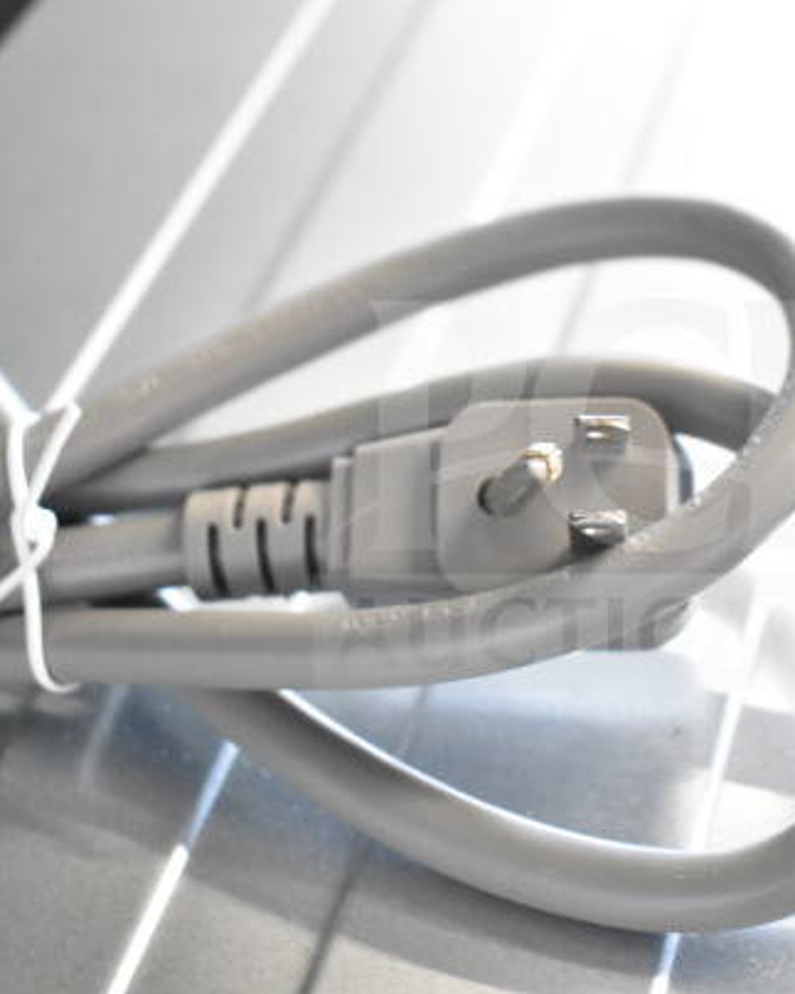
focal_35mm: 68
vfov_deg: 27.9
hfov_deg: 22.3
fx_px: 2001
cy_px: 496
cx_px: 588
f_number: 4.5
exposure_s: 1/50
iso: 4000
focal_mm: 32
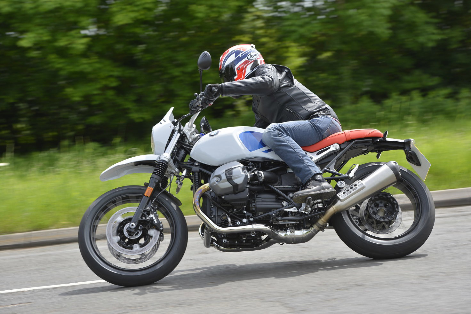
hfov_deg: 18.6
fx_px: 1439
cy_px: 157
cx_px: 236
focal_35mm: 110
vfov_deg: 12.5
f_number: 5.6
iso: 200
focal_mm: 110
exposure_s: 1/320
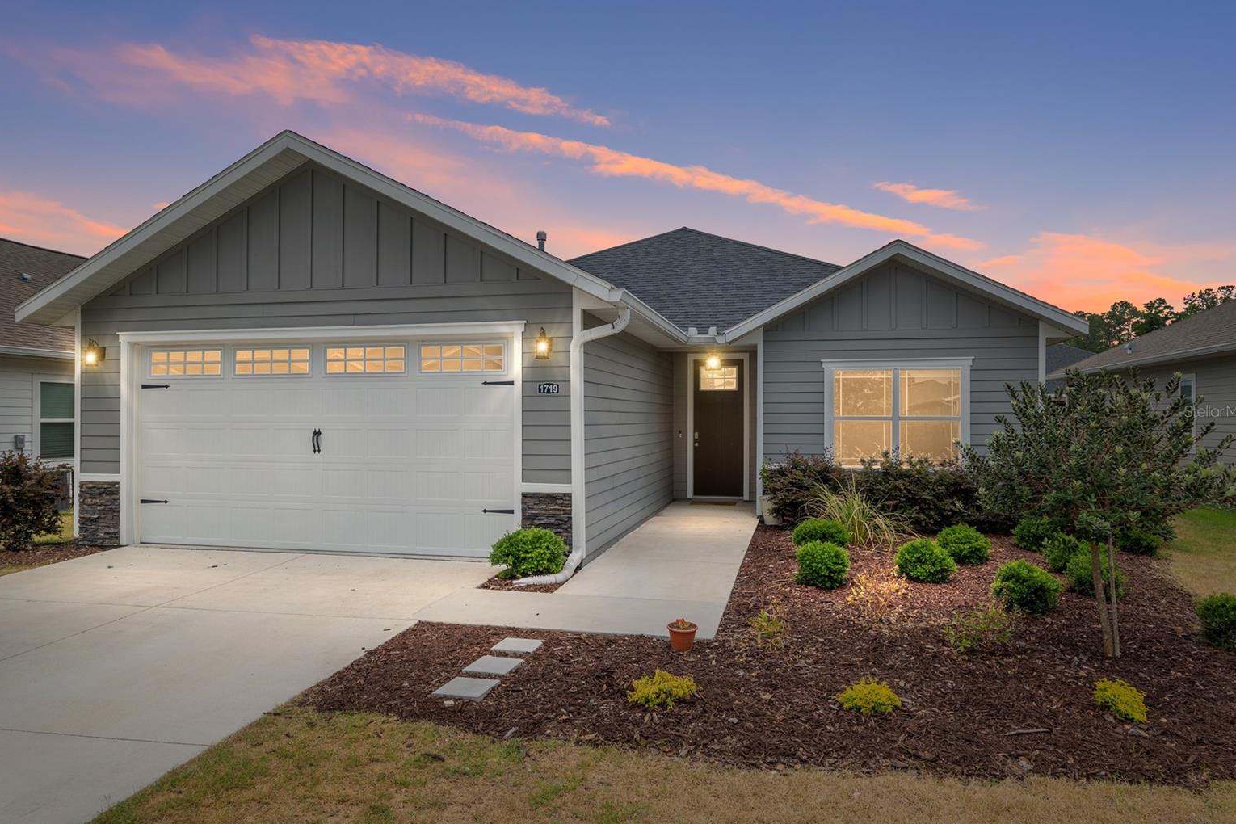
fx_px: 790
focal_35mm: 23
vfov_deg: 55.1
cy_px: 411
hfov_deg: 76.1
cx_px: 610
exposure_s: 1/250
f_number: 7.1
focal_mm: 22
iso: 320
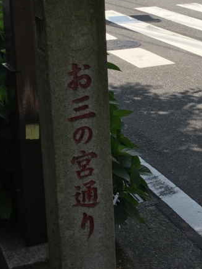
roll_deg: +1.7
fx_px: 529
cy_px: 65
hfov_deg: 21.6
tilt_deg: -12.5
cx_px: 114
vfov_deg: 28.1
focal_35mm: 68
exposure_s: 1/1364
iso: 32
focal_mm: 4.15
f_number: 2.2
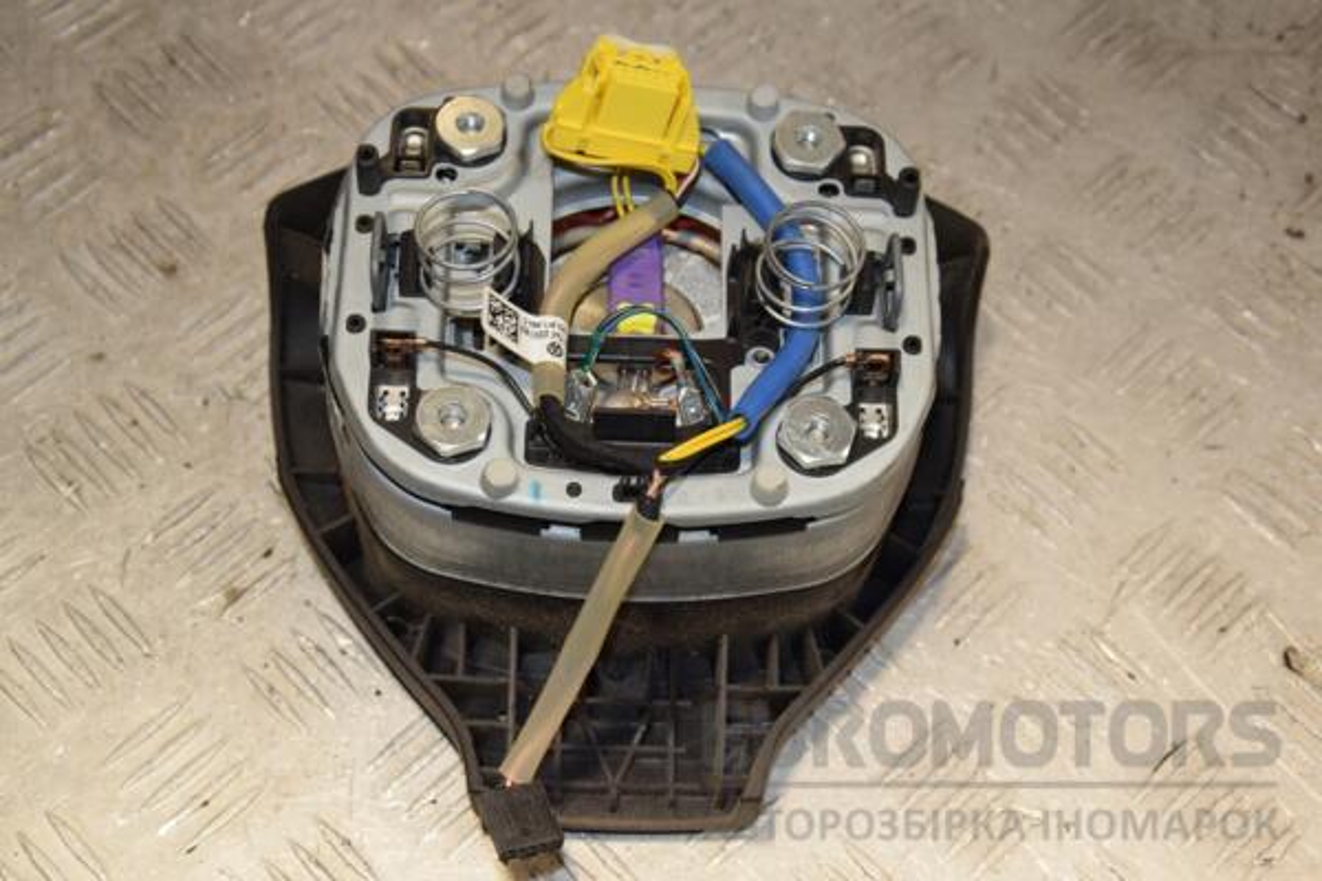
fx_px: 2313
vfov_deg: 21.6
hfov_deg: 31.9
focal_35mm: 63
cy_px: 440
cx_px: 661
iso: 800
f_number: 7.1
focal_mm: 42
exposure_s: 1/200
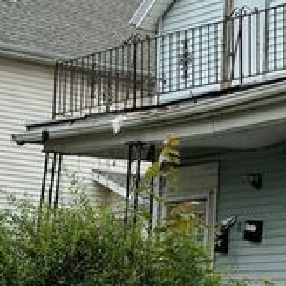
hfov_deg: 13.4
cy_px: 64
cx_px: 258
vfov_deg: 13.5
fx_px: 1206
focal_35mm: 129
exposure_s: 1/2208
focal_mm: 6.76
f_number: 1.78
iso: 64
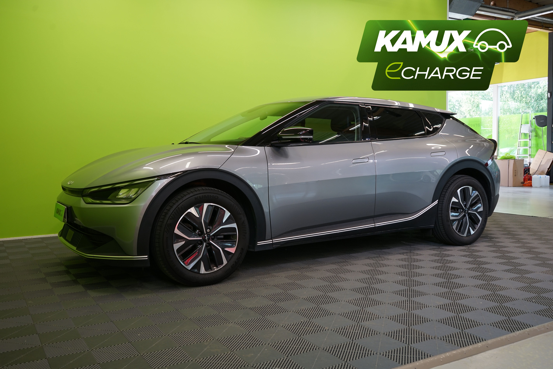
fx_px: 507
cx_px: 276
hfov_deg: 57.2
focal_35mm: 33
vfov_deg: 40.0
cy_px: 184
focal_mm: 33
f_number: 6.3
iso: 400
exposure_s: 1/30
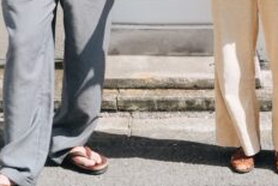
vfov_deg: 9.9
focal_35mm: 128
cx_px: 188
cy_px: -193
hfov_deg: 16.0
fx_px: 989
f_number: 8
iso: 1600
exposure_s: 1/3200
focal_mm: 29
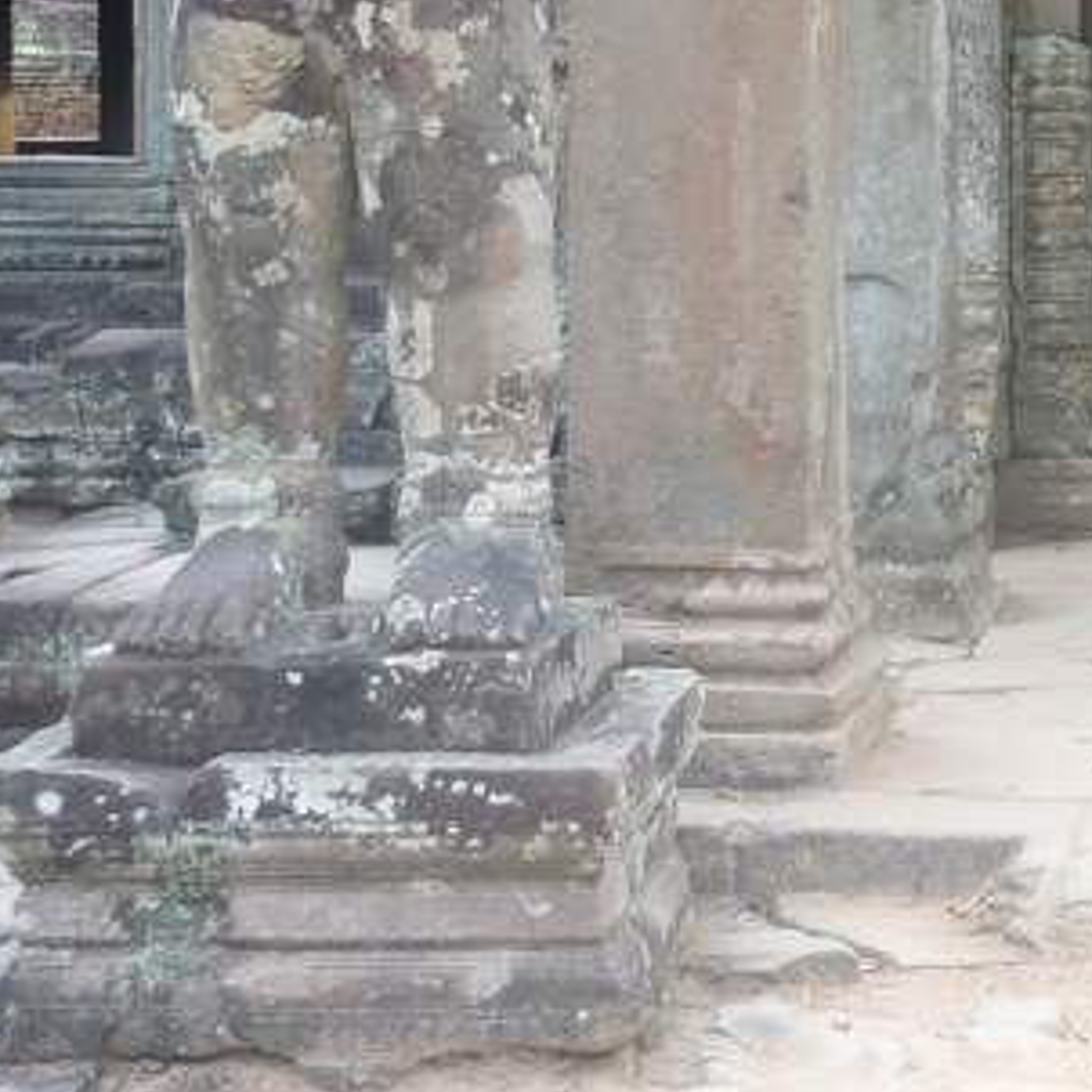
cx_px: 1345
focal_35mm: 89
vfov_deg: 19.1
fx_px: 3176
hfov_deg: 18.4
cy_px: 98
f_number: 3.5
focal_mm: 5.3
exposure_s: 1/30
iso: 100
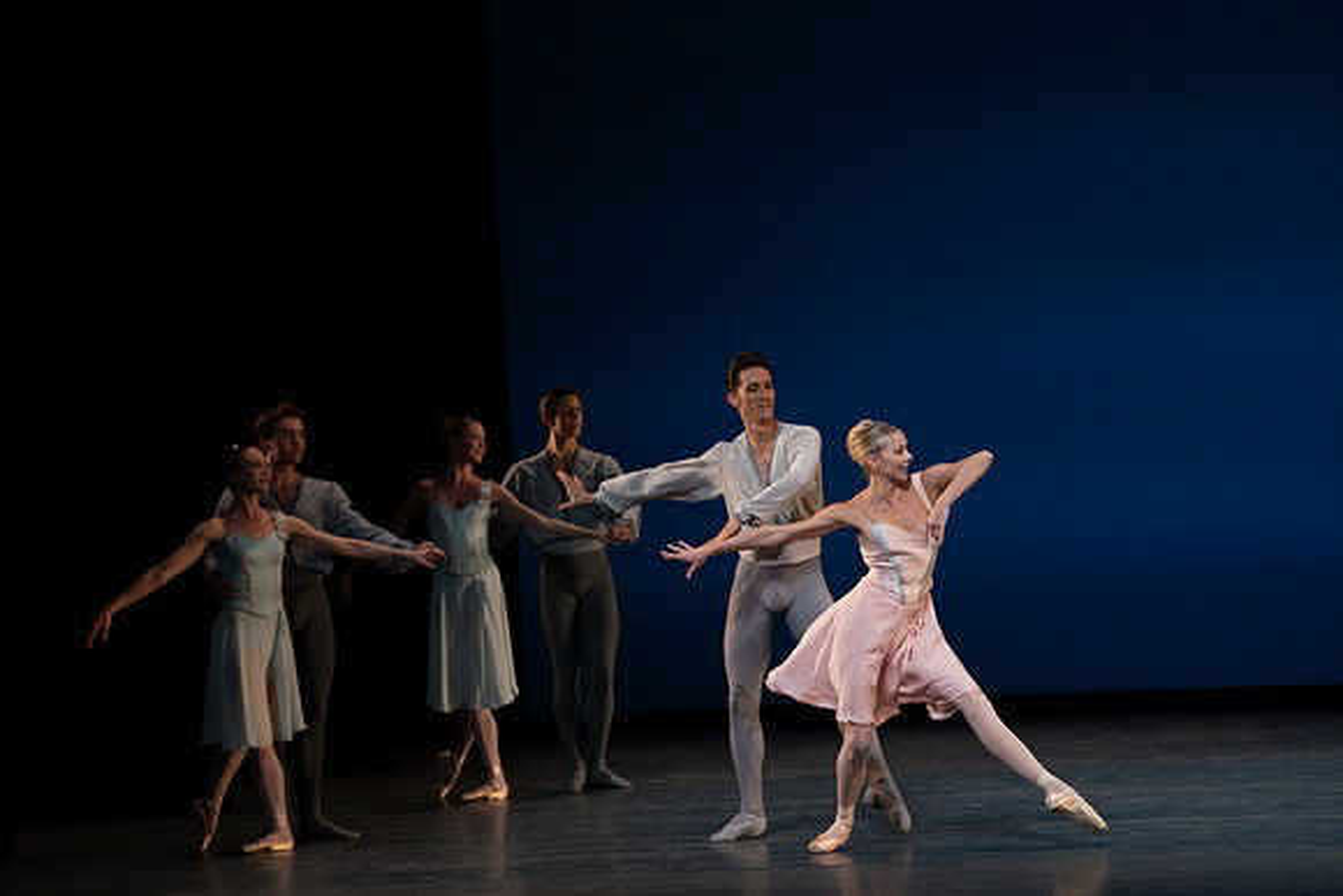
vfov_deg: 7.5
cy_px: 448
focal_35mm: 182
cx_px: 672
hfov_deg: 11.3
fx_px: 6791
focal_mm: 182
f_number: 8
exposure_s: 1/500
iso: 3200
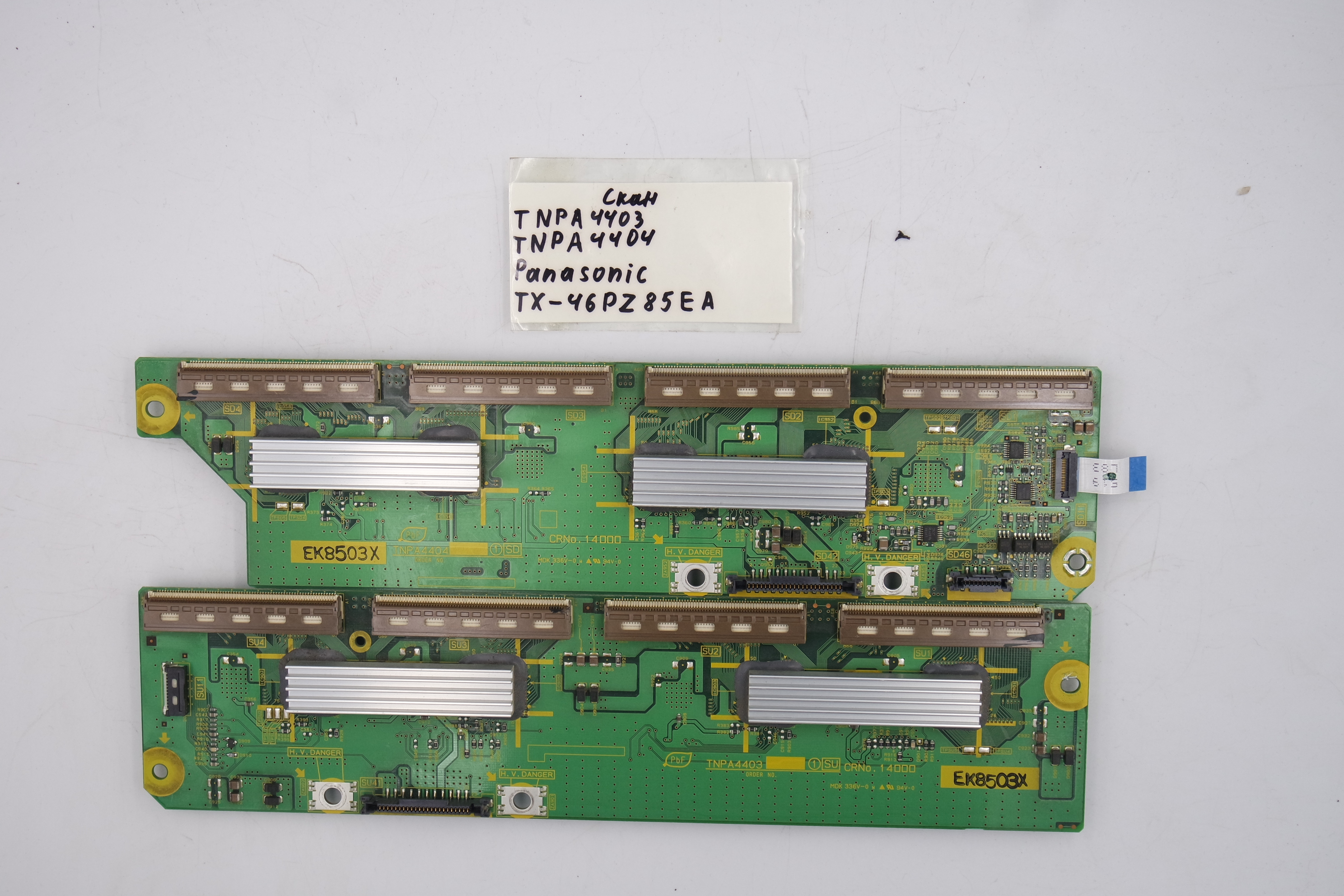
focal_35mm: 43
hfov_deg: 45.4
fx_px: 1605
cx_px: 672
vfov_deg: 31.2
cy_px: 448
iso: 160
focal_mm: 16
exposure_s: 1/125
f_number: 4.5
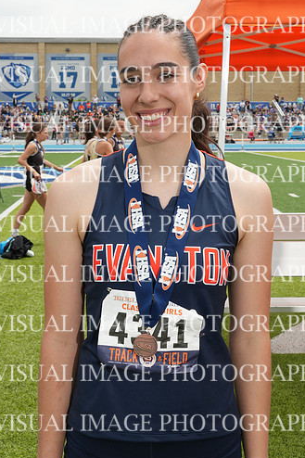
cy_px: 198
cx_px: 153
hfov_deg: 22.0
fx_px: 783
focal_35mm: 62
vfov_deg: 32.6
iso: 160
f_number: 11
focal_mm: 35
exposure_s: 1/160
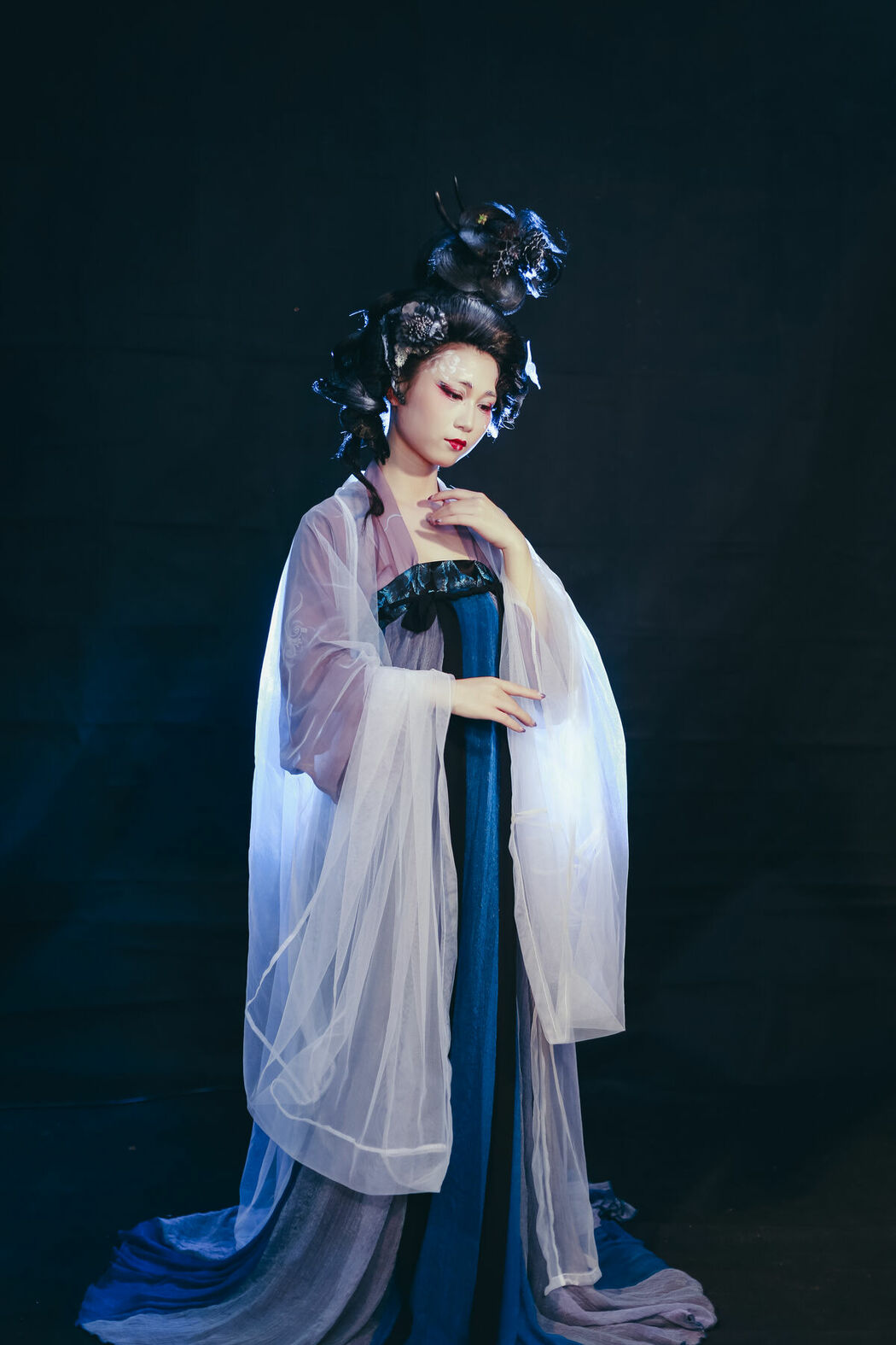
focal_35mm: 49
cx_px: 448
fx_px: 1829
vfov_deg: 40.3
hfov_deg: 27.5
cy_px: 672
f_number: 2
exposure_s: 1/100
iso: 320
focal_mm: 50
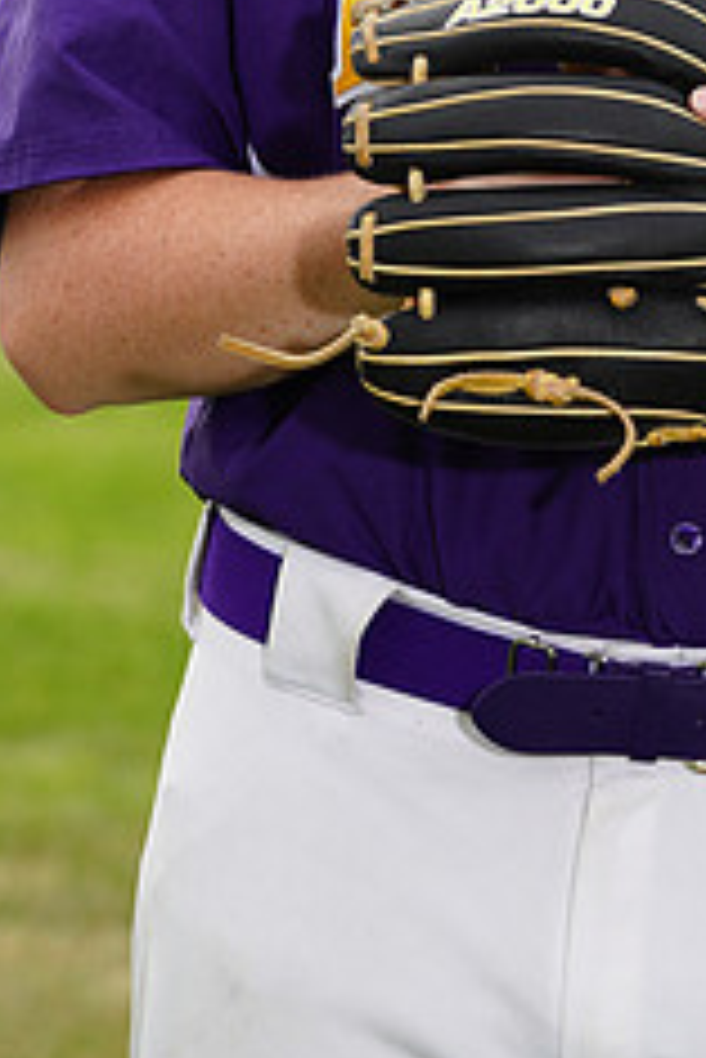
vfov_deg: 3.8
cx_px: 704
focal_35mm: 538
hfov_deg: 2.6
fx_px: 15802
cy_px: -171
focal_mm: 218
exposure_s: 1/250
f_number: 9
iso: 200
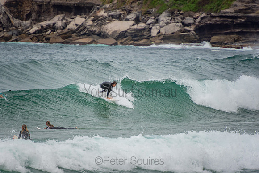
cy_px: 86
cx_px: 130
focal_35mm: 585
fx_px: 4210
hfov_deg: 3.5
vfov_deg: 2.4
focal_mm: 390
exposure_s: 1/1600
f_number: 5.6
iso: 200
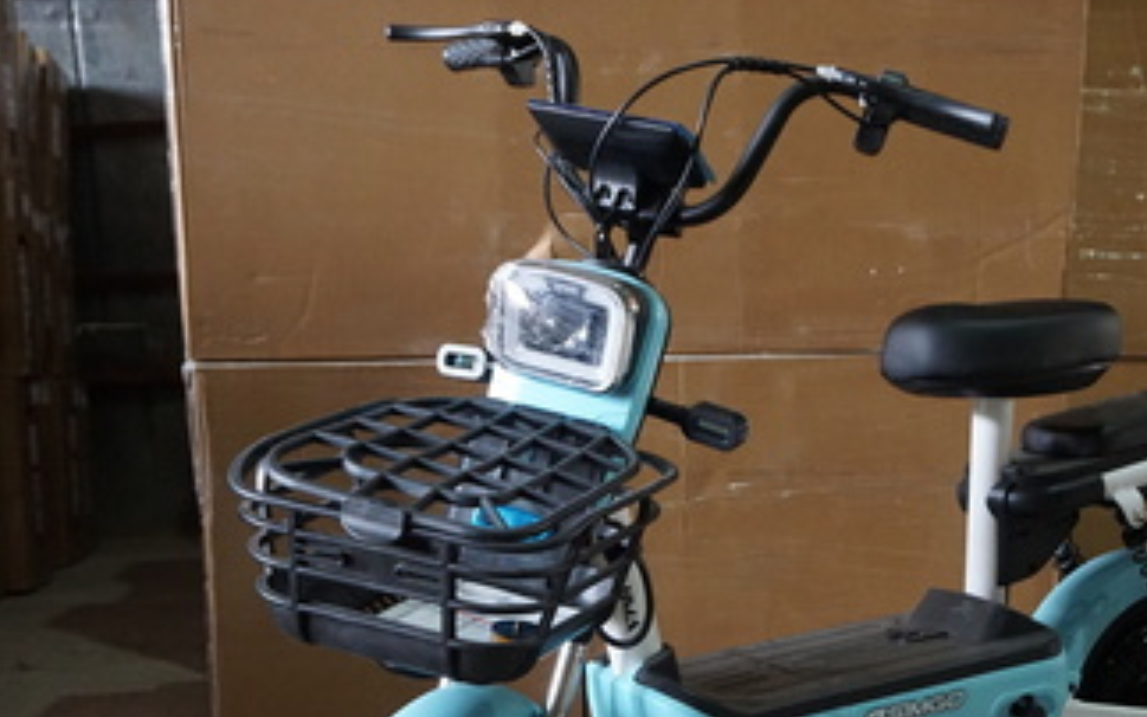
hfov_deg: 41.6
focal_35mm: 48
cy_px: 543
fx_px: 1493
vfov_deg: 26.6
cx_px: 735
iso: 3200
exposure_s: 1/125
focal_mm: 21
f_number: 4
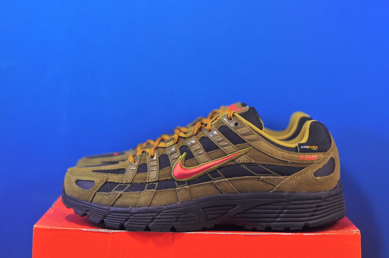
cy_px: 129
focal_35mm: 75
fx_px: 809
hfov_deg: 27.0
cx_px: 194
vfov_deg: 18.1
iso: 250
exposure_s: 1/320
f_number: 2.5
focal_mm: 50
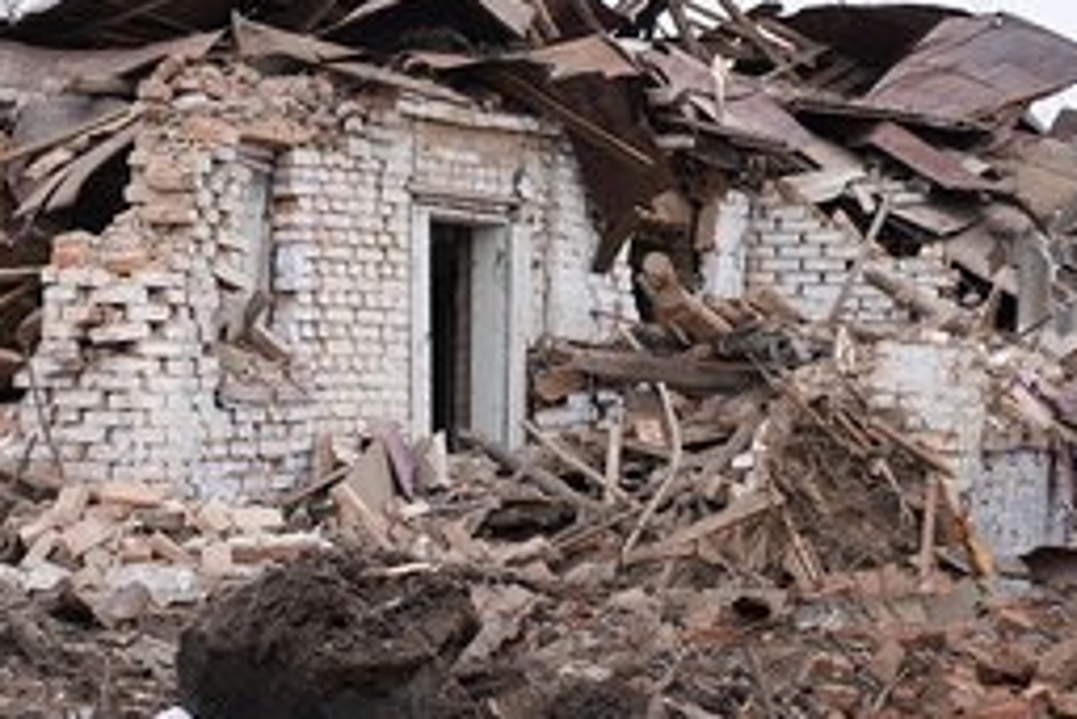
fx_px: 3502
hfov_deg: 17.4
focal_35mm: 117
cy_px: 317
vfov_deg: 11.7
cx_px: 366
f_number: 4
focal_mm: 75
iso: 80
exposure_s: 1/80
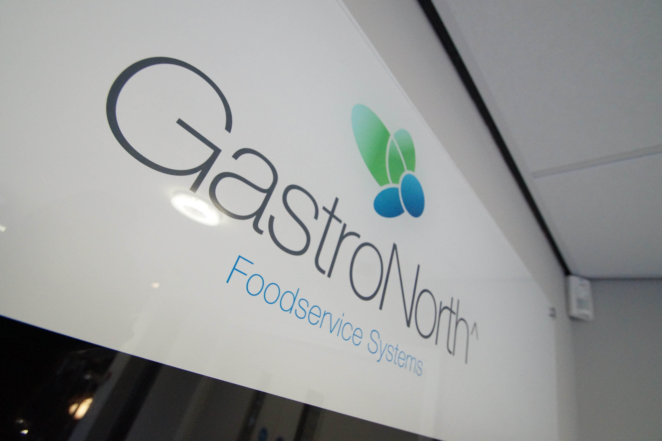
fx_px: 276
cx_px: 331
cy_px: 220
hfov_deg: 100.4
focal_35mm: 15
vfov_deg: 77.3
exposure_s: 1/50
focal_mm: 10
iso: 3200
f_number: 6.3
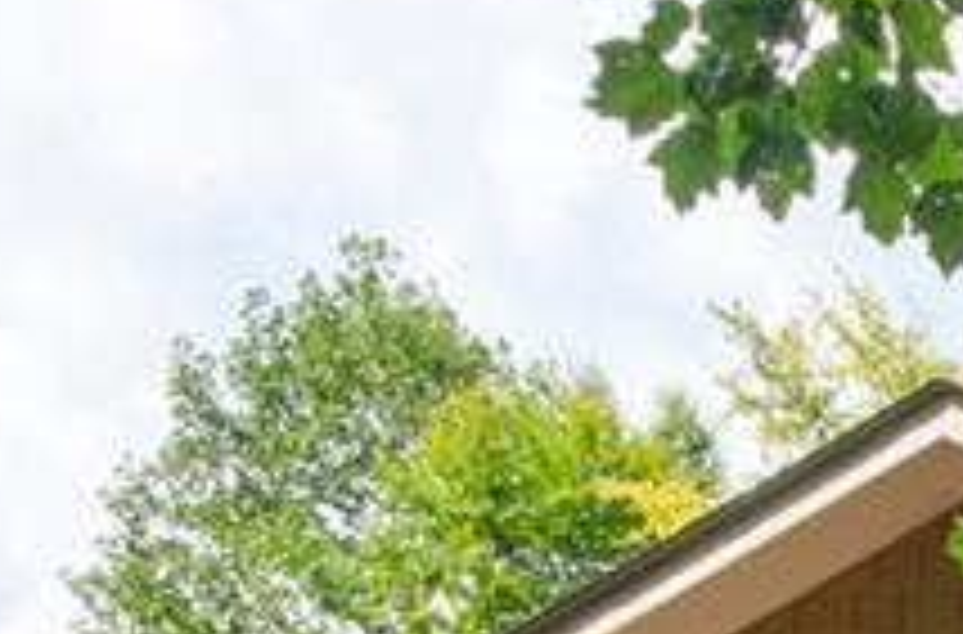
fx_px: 2489
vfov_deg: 12.6
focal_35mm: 93
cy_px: 1311
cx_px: 1728
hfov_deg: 17.7
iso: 100
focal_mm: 13
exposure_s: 1/50
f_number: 13
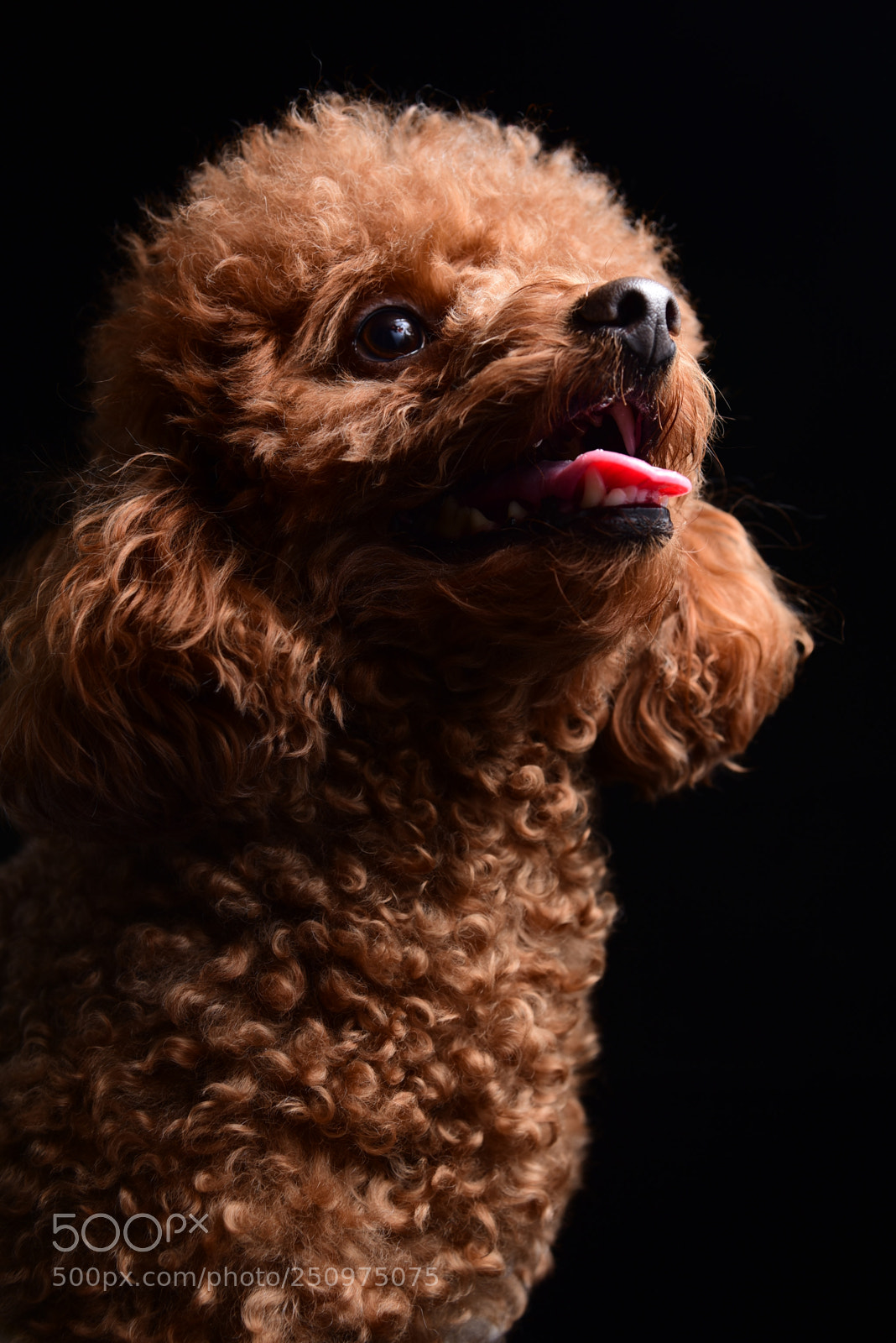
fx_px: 1865
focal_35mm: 50
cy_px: 672
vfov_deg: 39.6
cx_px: 448
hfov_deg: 27.0
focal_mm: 50
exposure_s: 1/200
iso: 100
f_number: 5.6
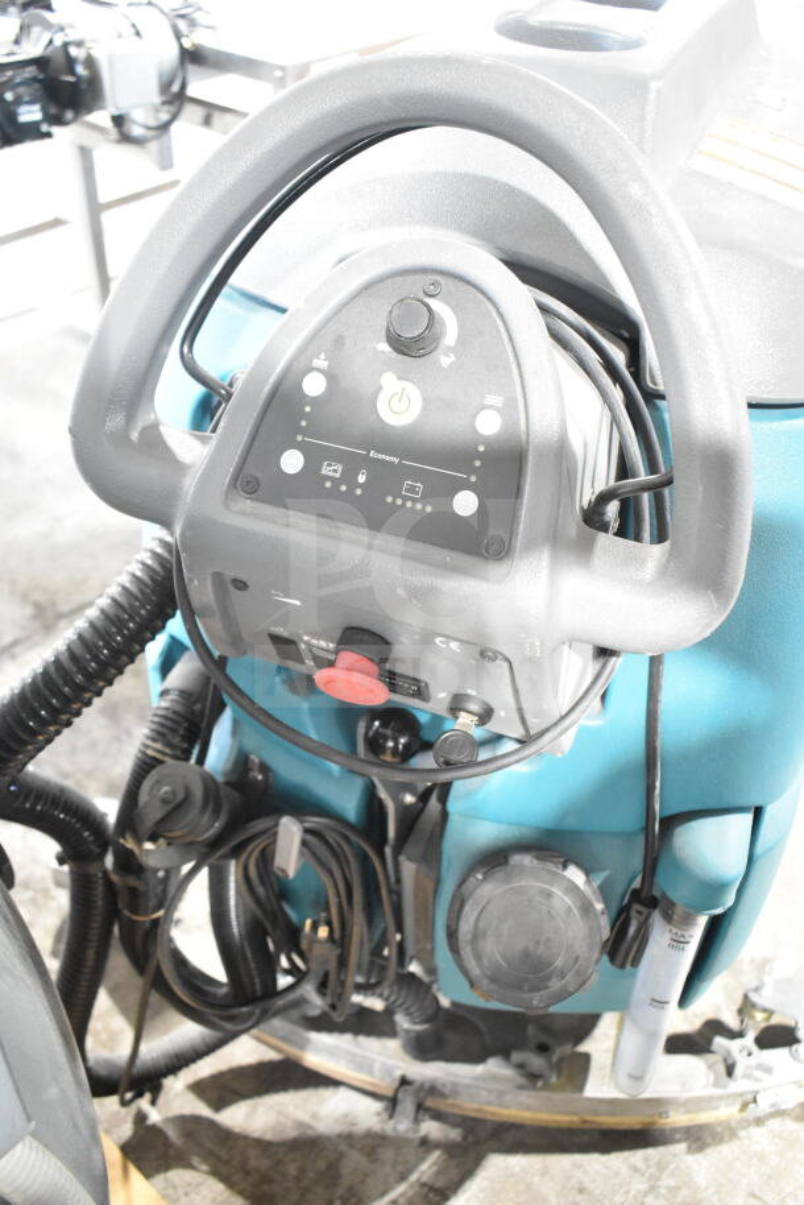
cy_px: 602
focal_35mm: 33
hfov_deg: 40.0
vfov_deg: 57.2
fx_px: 1105
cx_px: 402
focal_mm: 22
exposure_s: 1/40
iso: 5600
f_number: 3.8
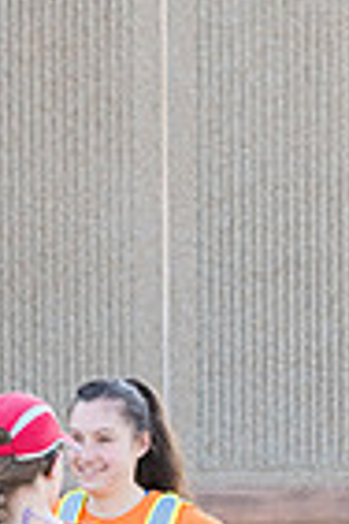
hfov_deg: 5.4
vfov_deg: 7.9
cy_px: 769
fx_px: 3708
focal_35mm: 255
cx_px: 71
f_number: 5.6
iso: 2500
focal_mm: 80
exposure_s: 1/1600
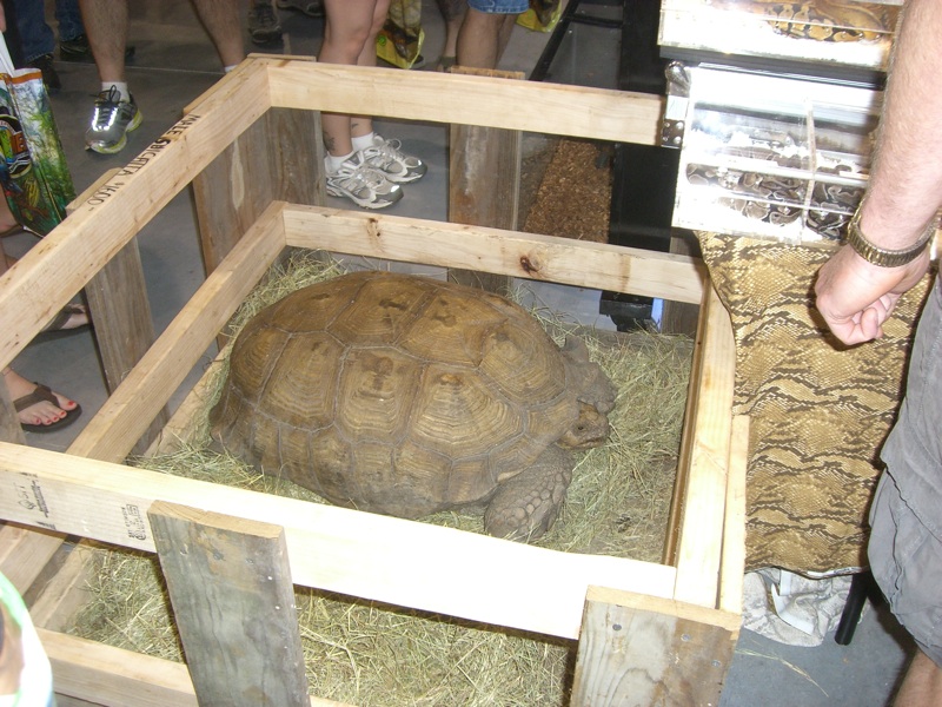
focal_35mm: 38
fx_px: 1034
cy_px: 354
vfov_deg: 37.7
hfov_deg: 49.0
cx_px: 471
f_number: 2.7
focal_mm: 6.2
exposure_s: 1/60
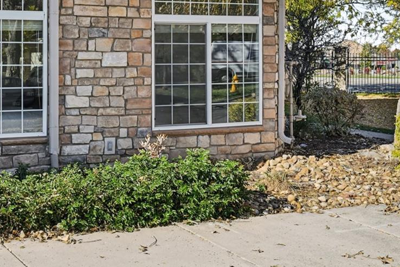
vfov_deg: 20.7
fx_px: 722
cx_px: 91
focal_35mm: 65
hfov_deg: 30.3
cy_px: 55
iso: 64
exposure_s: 1/30
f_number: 8
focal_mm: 30
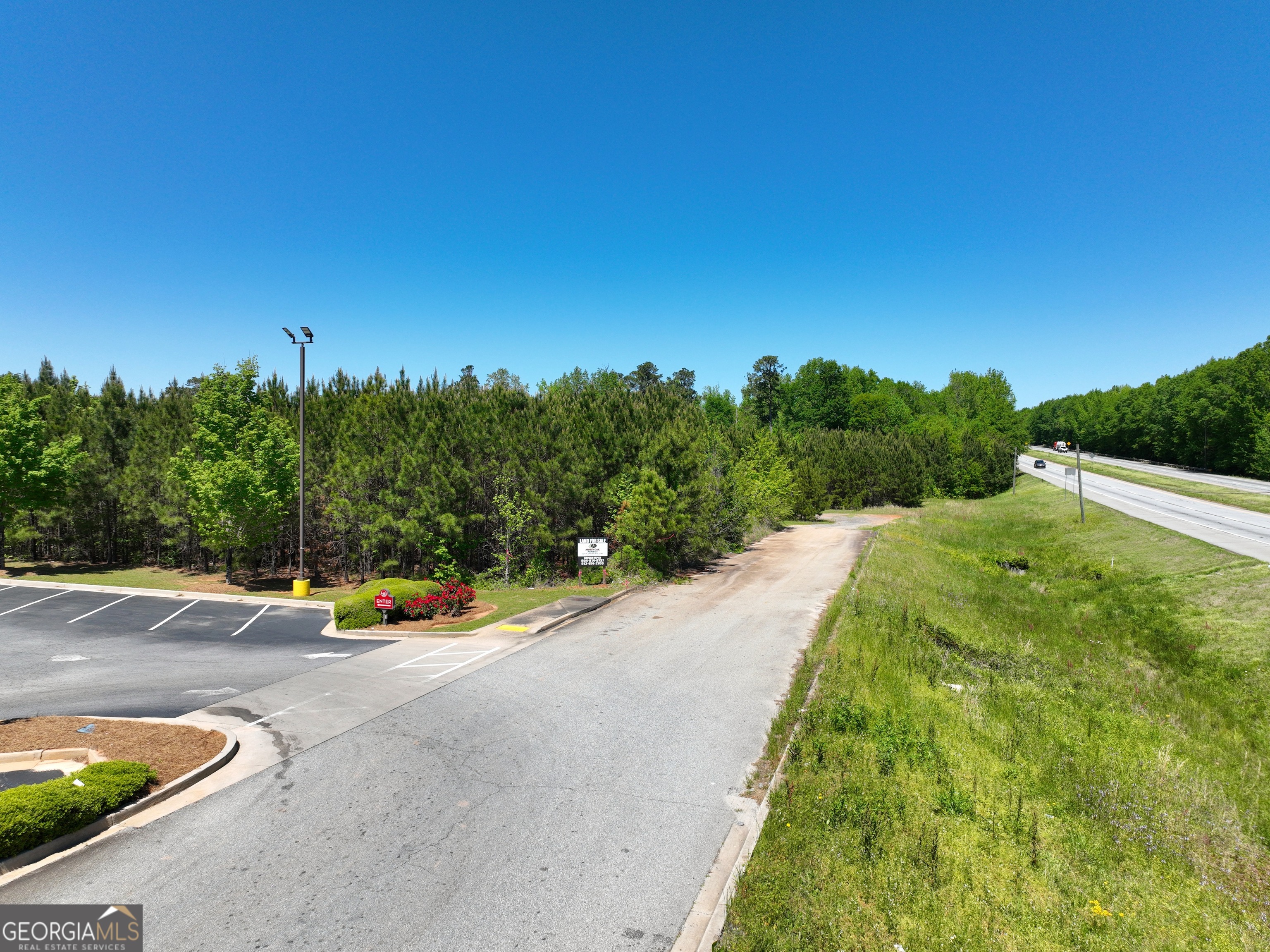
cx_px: 635
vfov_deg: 56.8
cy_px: 476
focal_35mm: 24
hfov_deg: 71.6
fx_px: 880
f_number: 2.8
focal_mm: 12.29
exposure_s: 1/1600
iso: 110
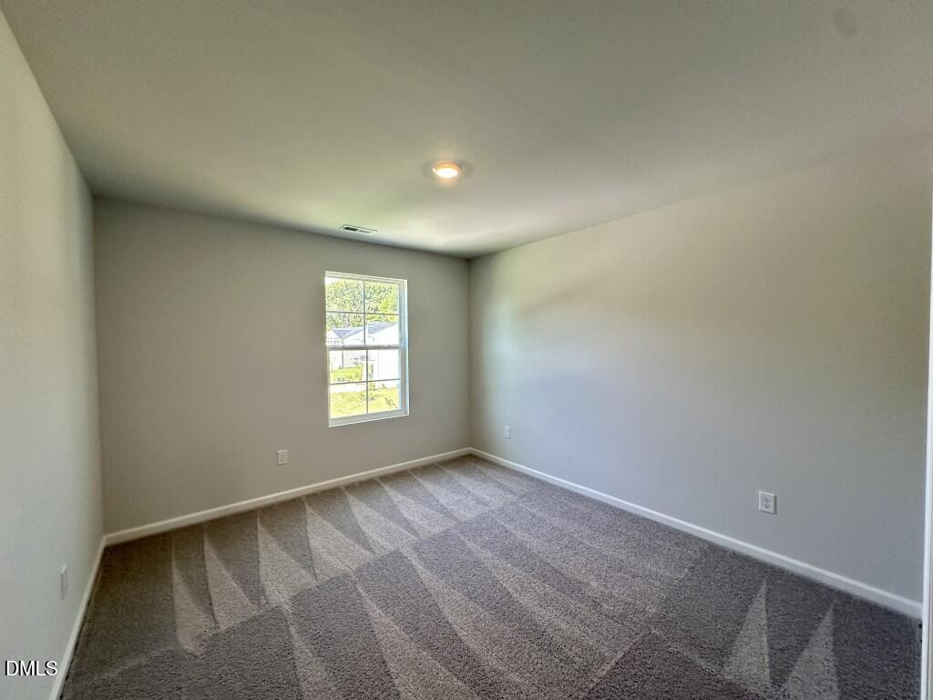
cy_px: 350
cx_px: 466
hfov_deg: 102.1
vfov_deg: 85.7
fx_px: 377
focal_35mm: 14
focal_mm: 2.22
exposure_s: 1/120
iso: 160
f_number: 2.2
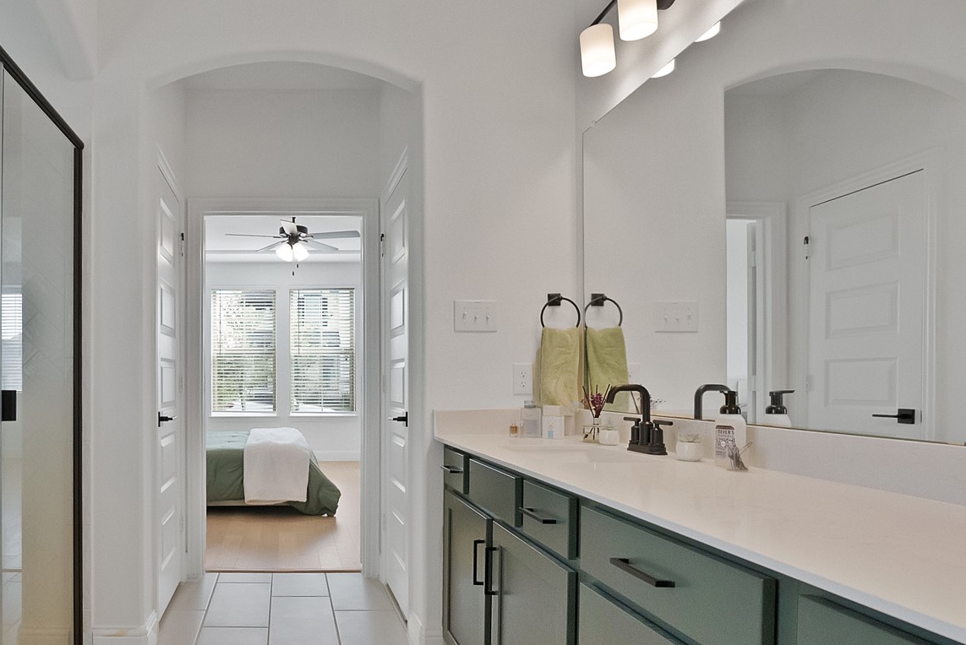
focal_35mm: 21
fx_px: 564
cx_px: 286
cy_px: 388
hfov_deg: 77.2
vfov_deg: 59.1
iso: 12800
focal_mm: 12
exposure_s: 1/200
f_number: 9
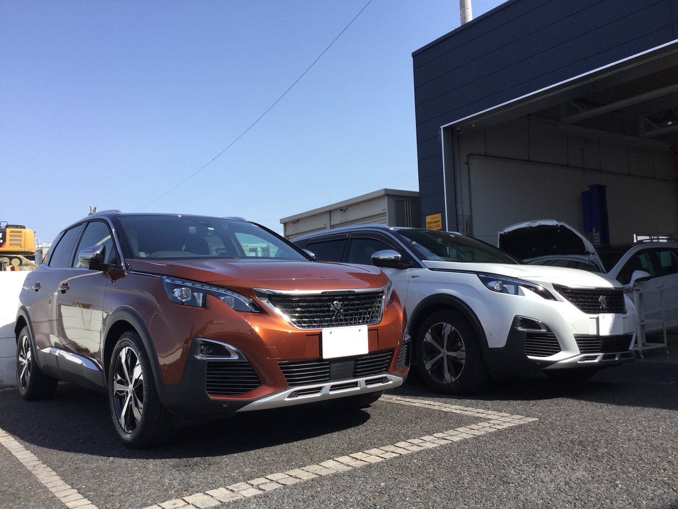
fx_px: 607
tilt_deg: +2.1
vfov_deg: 45.4
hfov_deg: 58.4
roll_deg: +1.3
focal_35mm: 31
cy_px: 254
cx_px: 339
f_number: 2.4
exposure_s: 1/815
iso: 25
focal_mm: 3.3
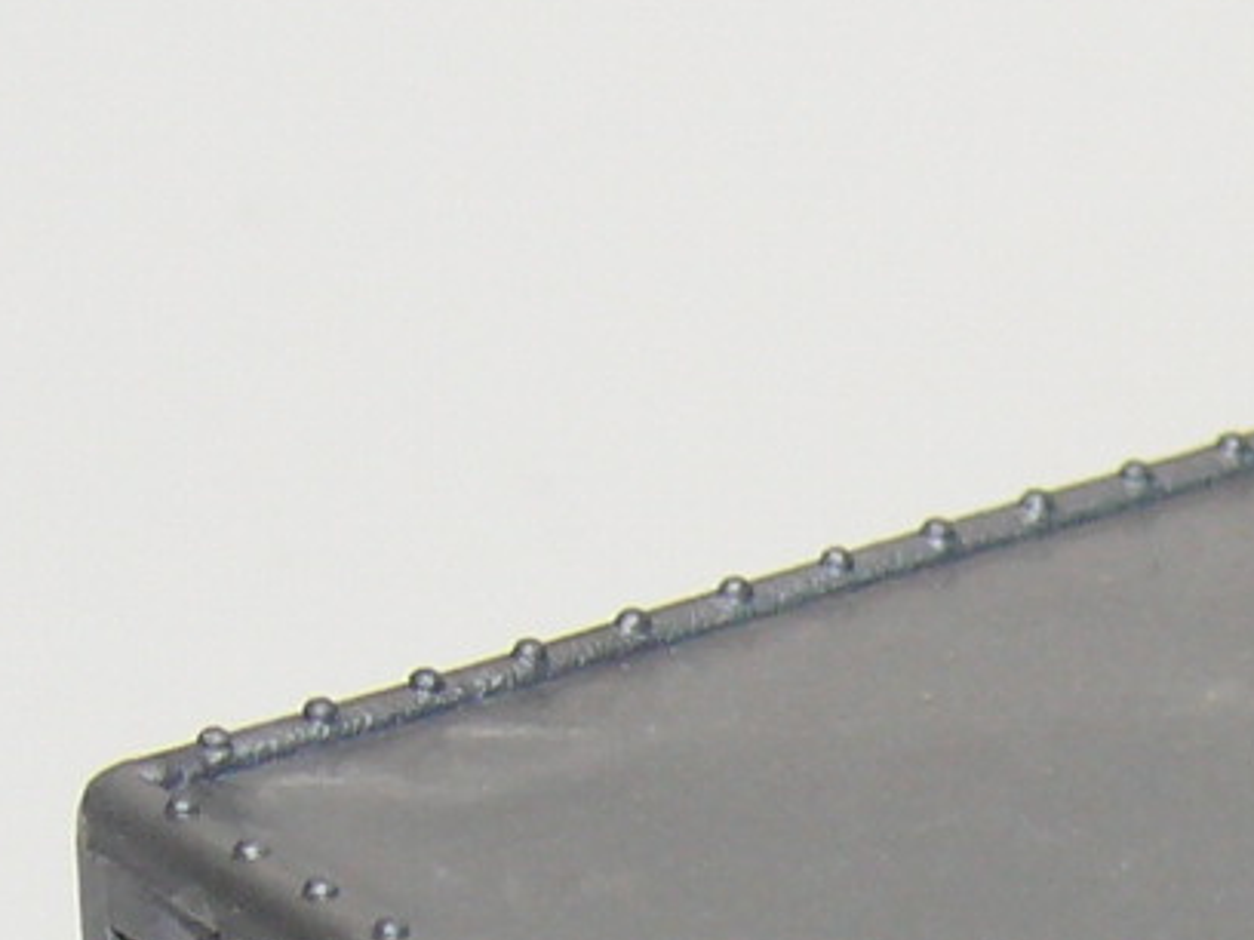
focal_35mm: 365
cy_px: 1158
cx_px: 1859
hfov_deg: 5.4
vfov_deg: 4.1
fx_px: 13222
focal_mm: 12.8
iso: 100
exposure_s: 1/30
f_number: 4
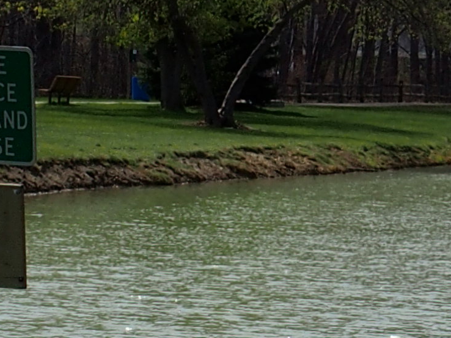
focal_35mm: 269
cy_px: -34
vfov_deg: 5.5
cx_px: 549
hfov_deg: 7.3
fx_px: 3504
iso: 100
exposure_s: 1/640
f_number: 5
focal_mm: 10.8
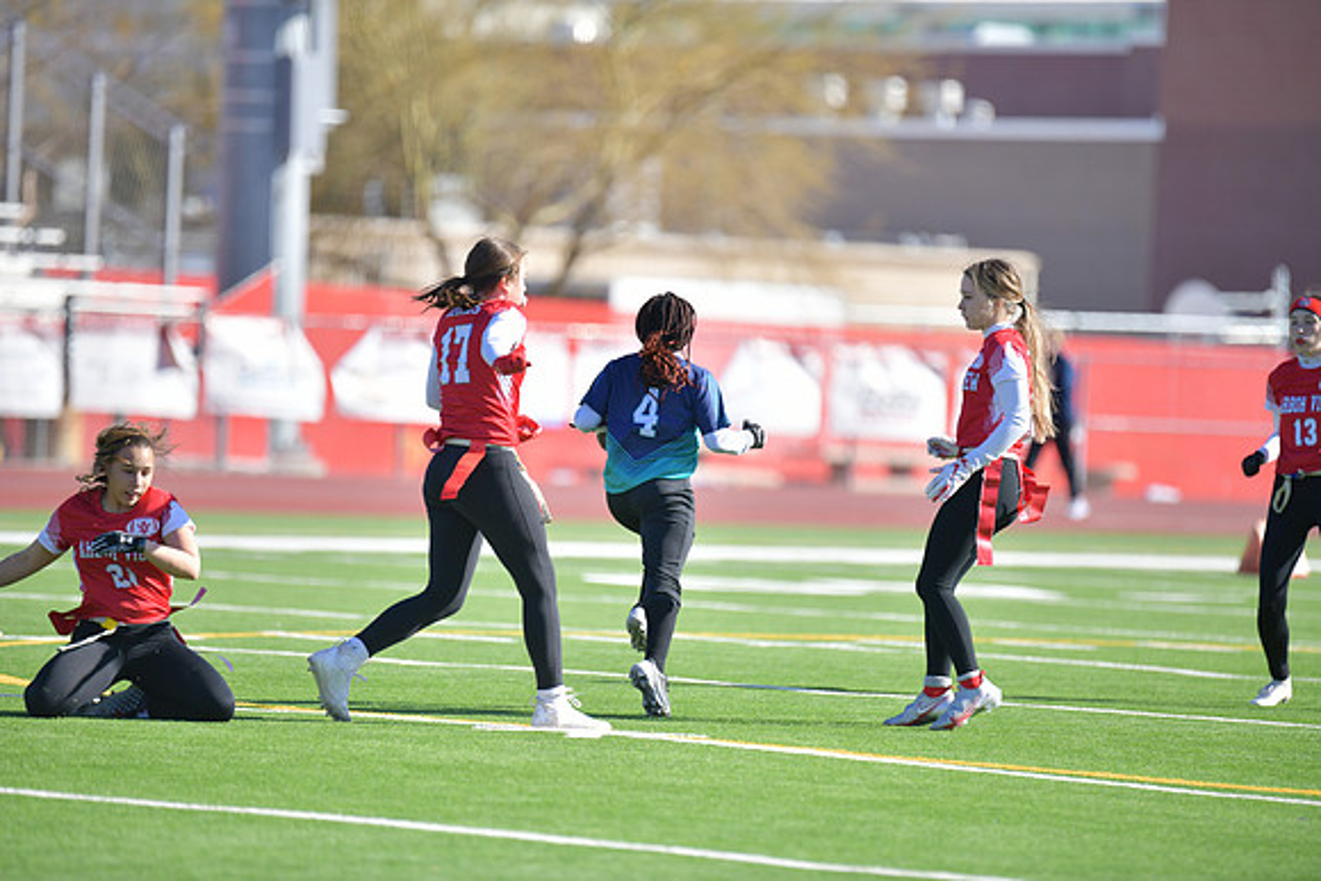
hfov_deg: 6.9
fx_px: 11010
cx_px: 660
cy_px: 440
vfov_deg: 4.6
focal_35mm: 300
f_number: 2.8
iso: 400
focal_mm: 300
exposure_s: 1/4000
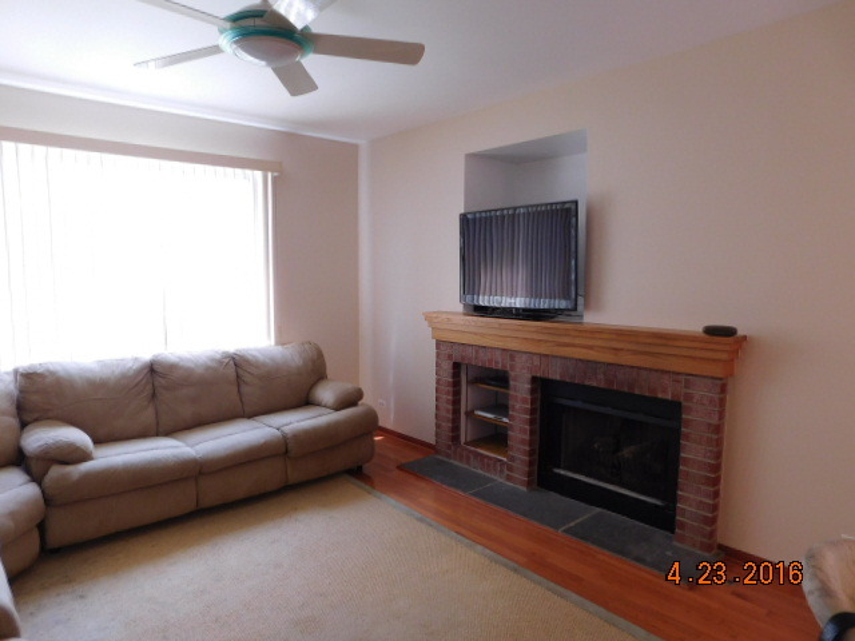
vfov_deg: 58.9
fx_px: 568
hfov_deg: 73.9
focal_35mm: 23
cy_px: 320
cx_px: 428
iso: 125
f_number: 3
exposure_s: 1/30
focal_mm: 4
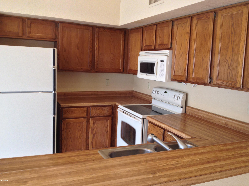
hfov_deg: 52.6
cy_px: 93
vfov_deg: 40.7
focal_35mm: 35
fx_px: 252
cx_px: 124
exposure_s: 1/20
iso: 50
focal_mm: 4.28
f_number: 2.4
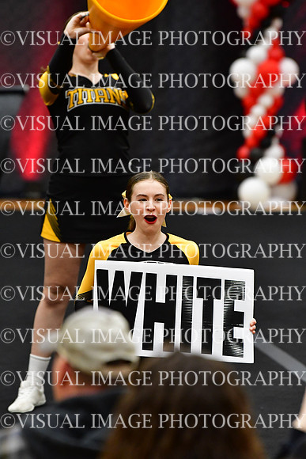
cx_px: 153
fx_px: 3822
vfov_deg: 6.9
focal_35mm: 300
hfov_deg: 4.6
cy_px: 230
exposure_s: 1/500
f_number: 3.5
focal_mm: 200
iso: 4000
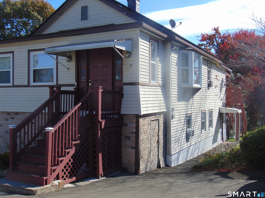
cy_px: 95
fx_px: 314
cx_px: 130
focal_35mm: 41
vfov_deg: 35.1
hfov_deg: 45.8
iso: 80
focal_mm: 6.9
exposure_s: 1/800
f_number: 3.3
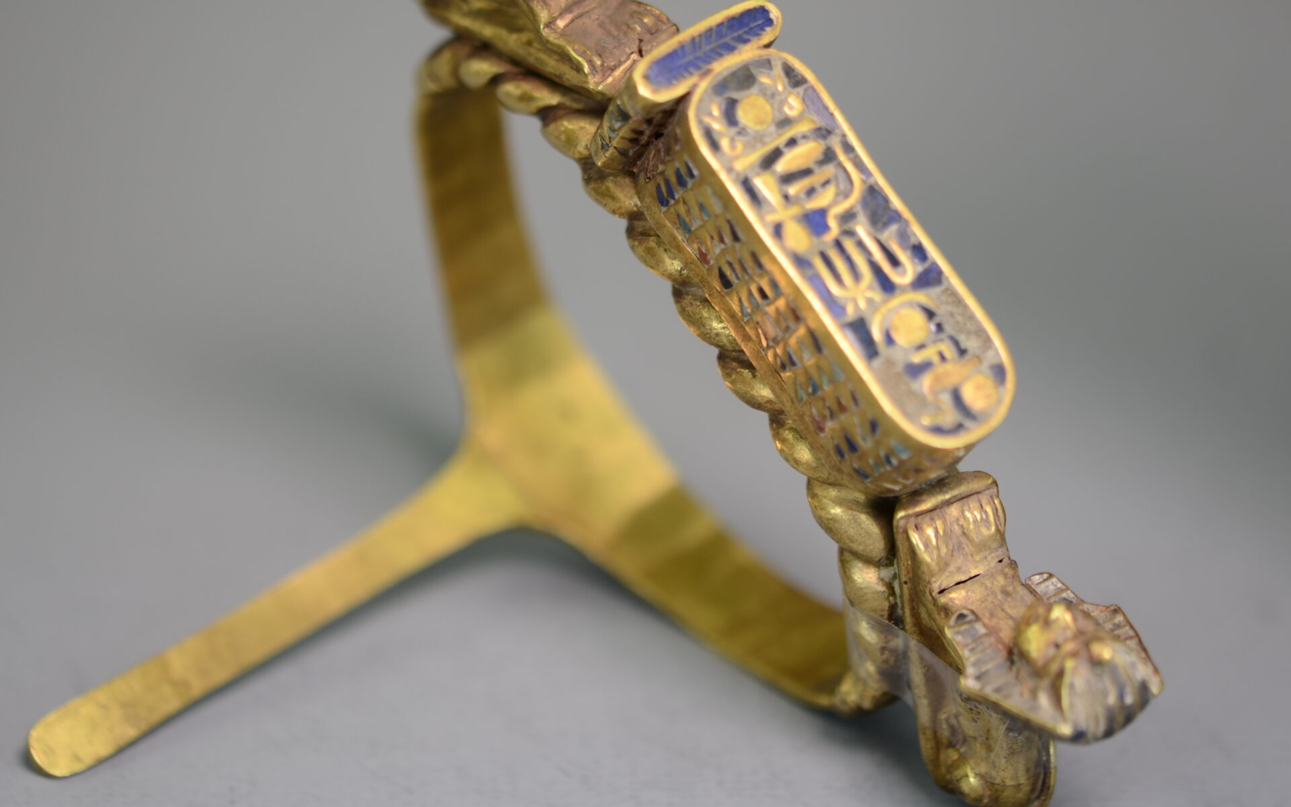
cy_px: 296
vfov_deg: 10.7
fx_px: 4293
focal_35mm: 122
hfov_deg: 17.1
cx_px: 624
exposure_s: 1/160
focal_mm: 60
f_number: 3
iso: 100
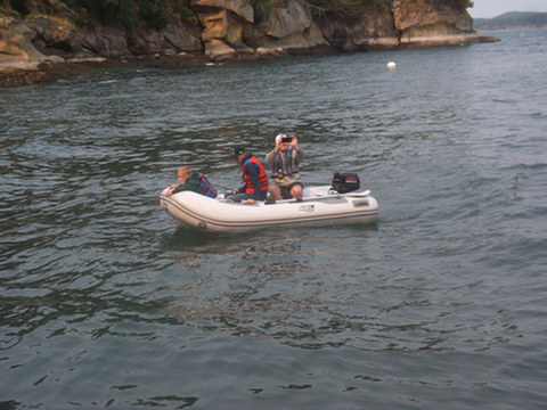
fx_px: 996
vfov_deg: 23.3
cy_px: 205
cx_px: 274
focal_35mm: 63
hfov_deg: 30.7
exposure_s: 1/200
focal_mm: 11.2
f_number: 5.6
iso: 80
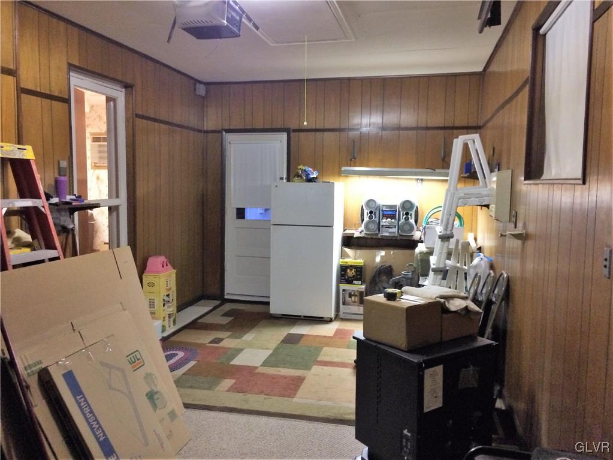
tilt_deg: -4.3
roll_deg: +0.1
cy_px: 230
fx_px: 513
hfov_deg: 61.7
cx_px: 306
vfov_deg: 48.2
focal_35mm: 29
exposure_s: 1/15
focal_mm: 4.15
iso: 400
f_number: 2.2
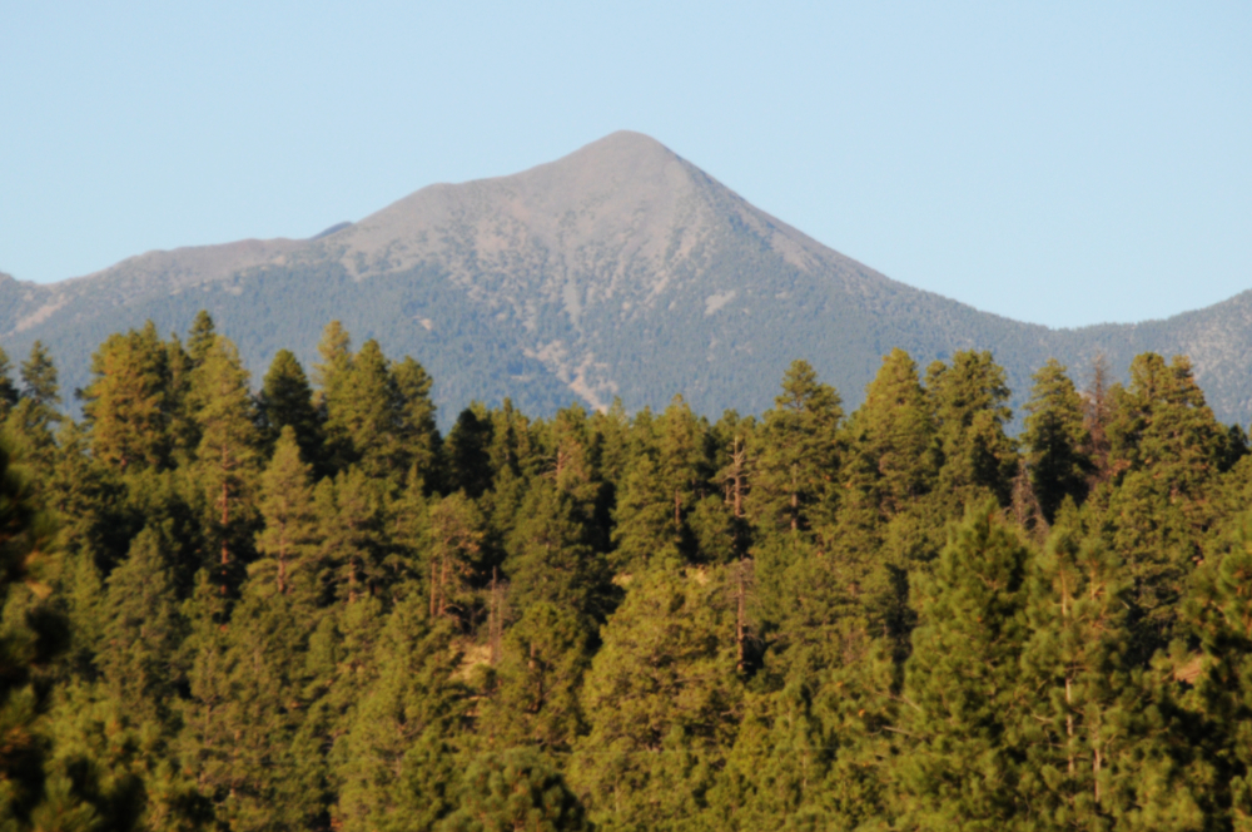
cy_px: 416
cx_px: 626
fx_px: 8857
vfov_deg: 5.4
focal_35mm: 255
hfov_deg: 8.1
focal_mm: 170
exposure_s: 1/2000
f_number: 6
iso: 640
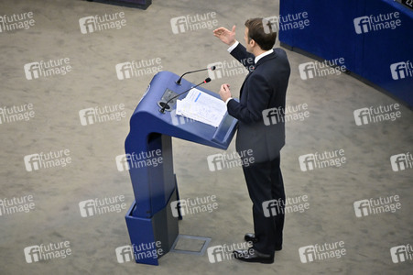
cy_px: 138
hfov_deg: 6.4
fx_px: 3668
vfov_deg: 4.3
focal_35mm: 320
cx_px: 206
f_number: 6.3
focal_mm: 320
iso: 5000
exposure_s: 1/400
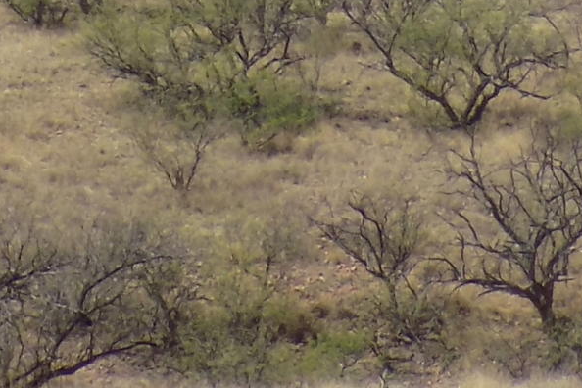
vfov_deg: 1.6
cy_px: -610
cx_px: -70
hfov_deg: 2.3
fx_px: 14258
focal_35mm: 882
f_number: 5.3
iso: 80
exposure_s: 1/400
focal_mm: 29.9
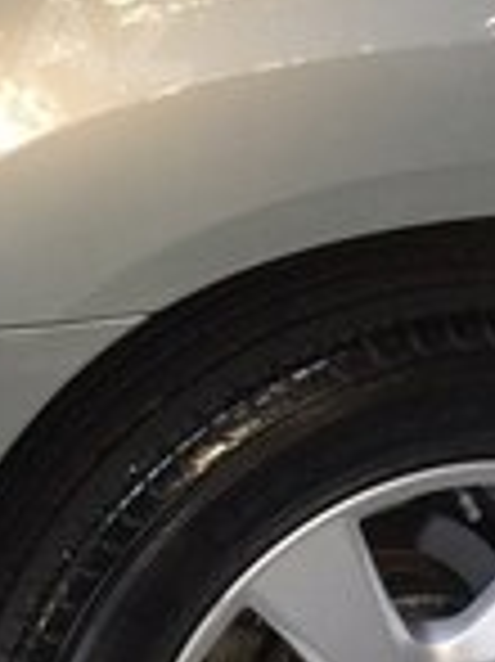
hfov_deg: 14.4
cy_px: 32
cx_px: -153
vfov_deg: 19.6
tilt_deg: -16.7
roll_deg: +2.6
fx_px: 1871
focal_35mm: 98
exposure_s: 1/33
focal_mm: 4.15
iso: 64
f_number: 2.2
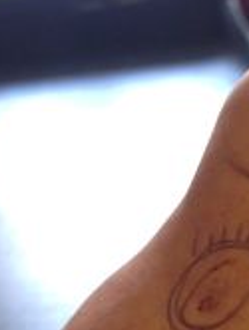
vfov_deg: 18.1
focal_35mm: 106
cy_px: 323
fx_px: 1014
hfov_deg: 13.2
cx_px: 376
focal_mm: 4.12
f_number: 2.4
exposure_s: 1/30
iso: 64
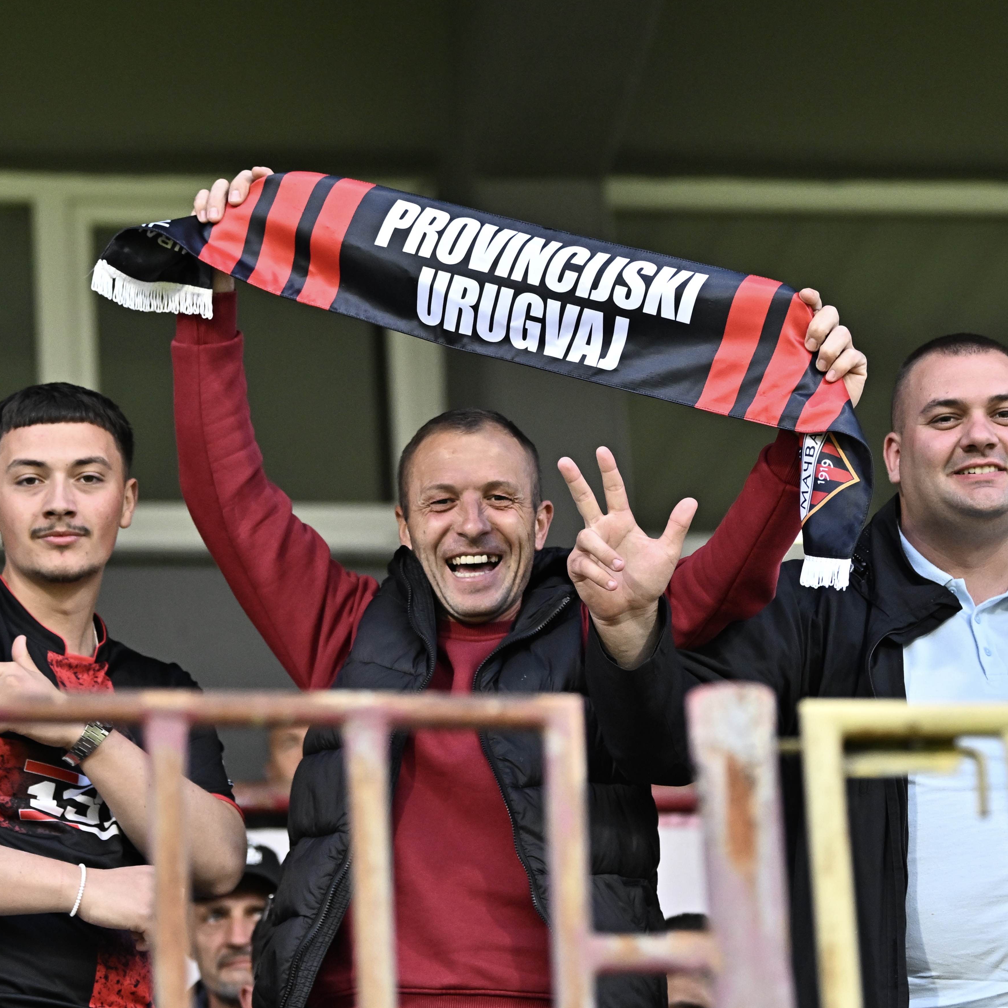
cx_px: 501
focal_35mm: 196
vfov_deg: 8.9
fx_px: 6457
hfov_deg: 8.9
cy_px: 504
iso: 1250
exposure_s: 1/250
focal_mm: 102
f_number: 2.8
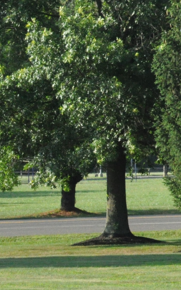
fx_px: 2437
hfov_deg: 4.2
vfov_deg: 6.8
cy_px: 247
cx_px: -190
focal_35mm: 309
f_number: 16
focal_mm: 55
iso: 1600
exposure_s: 1/200
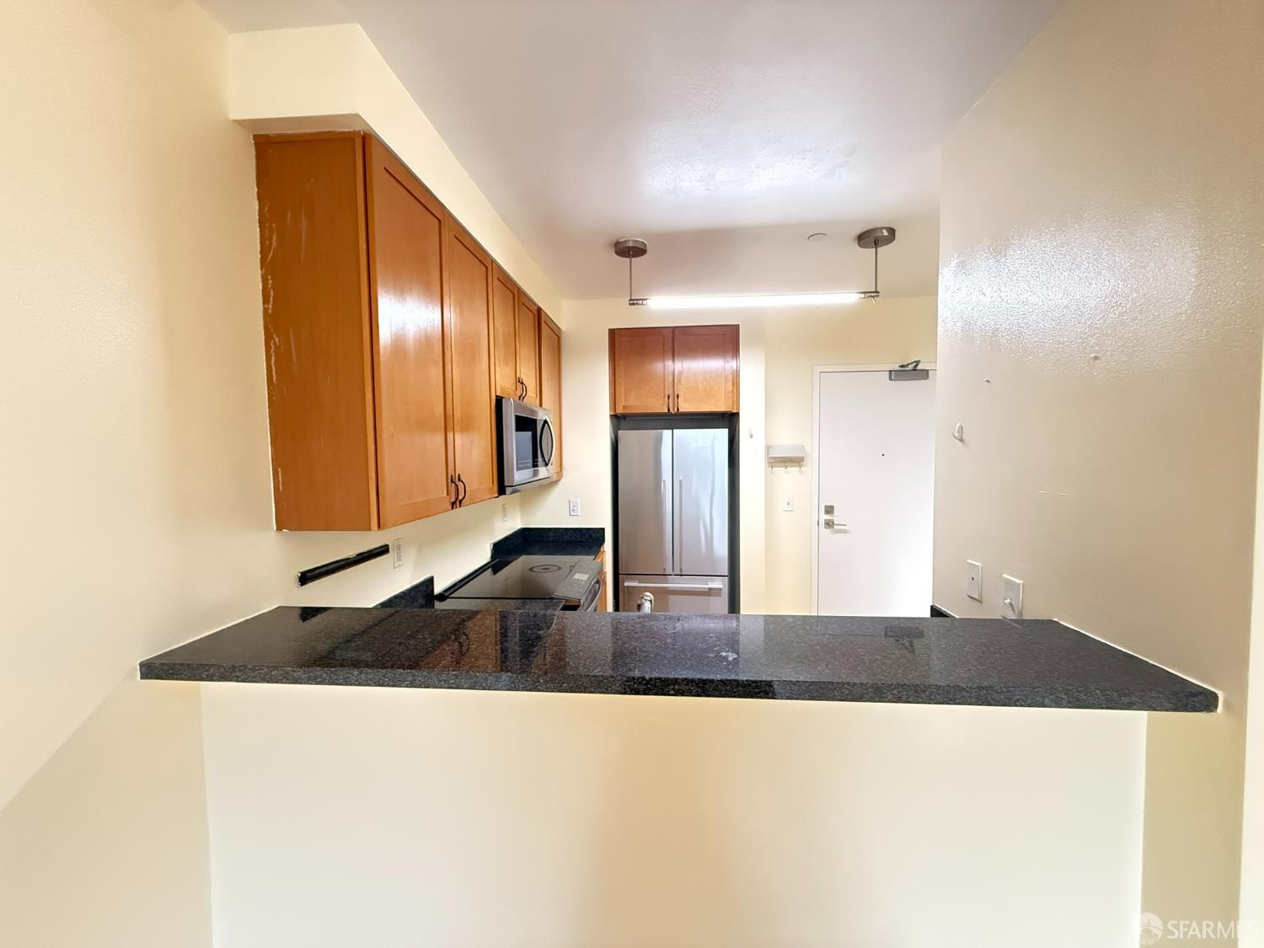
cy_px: 474
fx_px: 511
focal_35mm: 14
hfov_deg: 102.1
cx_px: 632
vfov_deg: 85.7
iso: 1250
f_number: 2.2
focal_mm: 2.22
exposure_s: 1/40
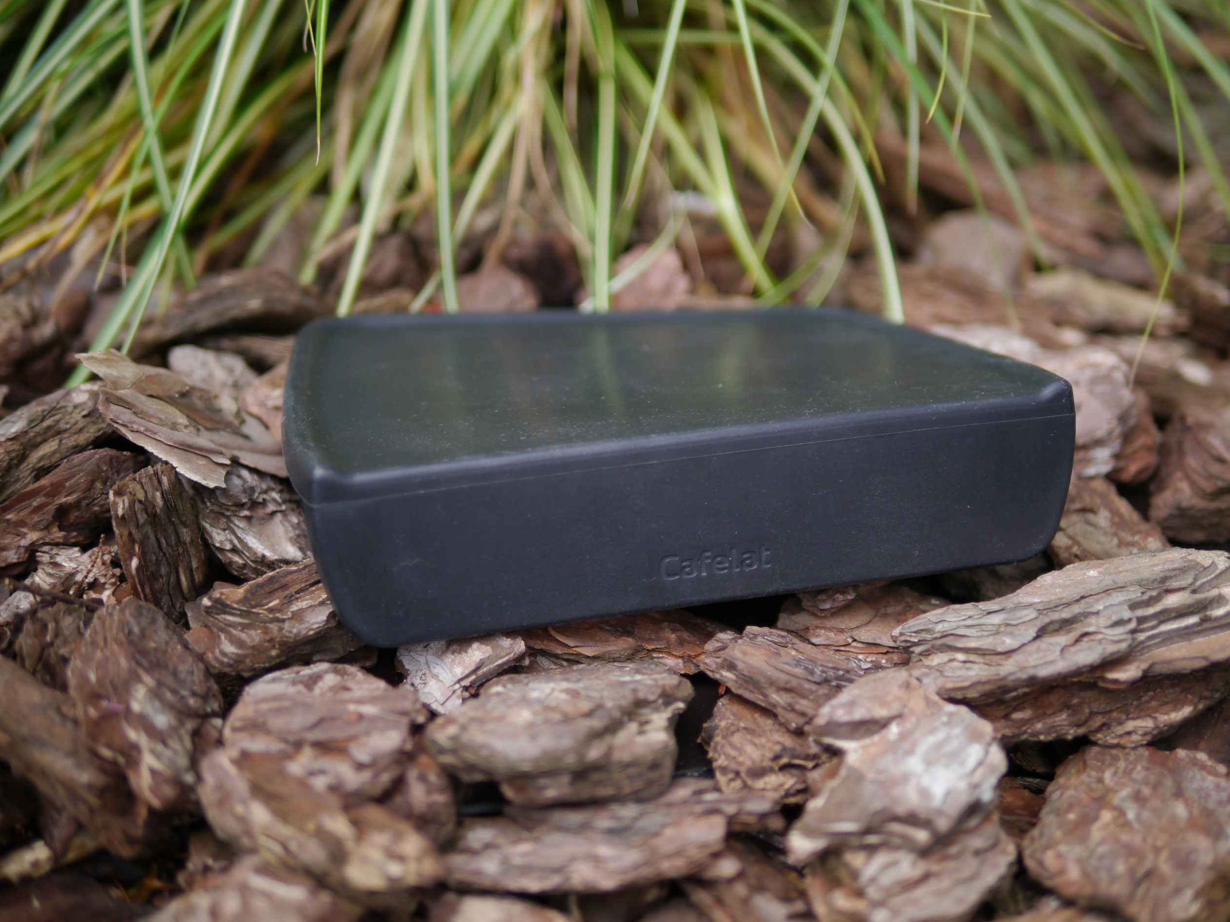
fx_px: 1812
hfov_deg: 37.5
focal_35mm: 51
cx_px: 626
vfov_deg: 28.6
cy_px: 467
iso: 160
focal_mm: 25
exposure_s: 1/400
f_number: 1.4
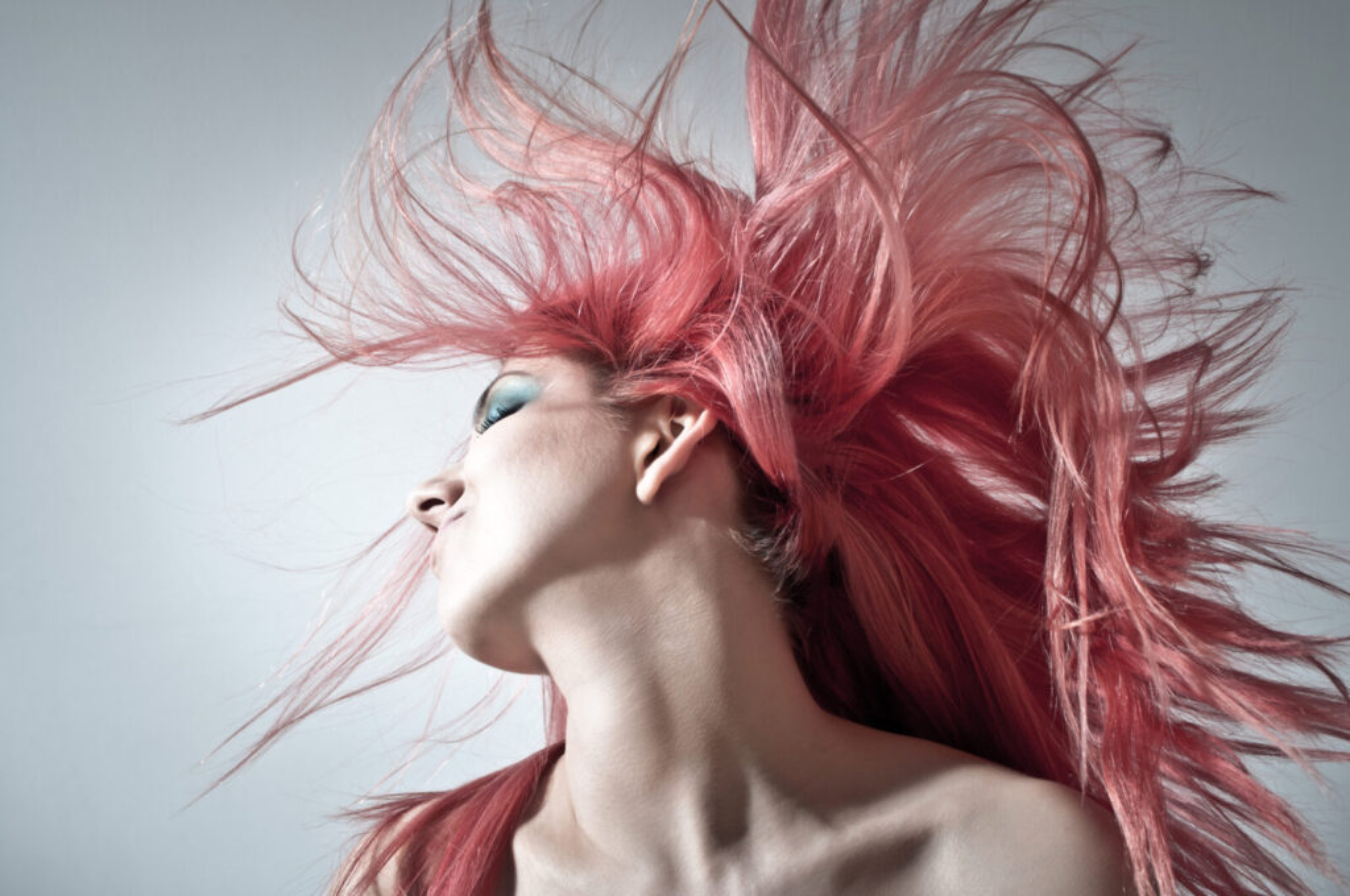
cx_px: 675
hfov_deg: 53.2
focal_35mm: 36
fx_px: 1348
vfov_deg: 36.8
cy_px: 448
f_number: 5.6
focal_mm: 24
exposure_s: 1/8
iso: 100
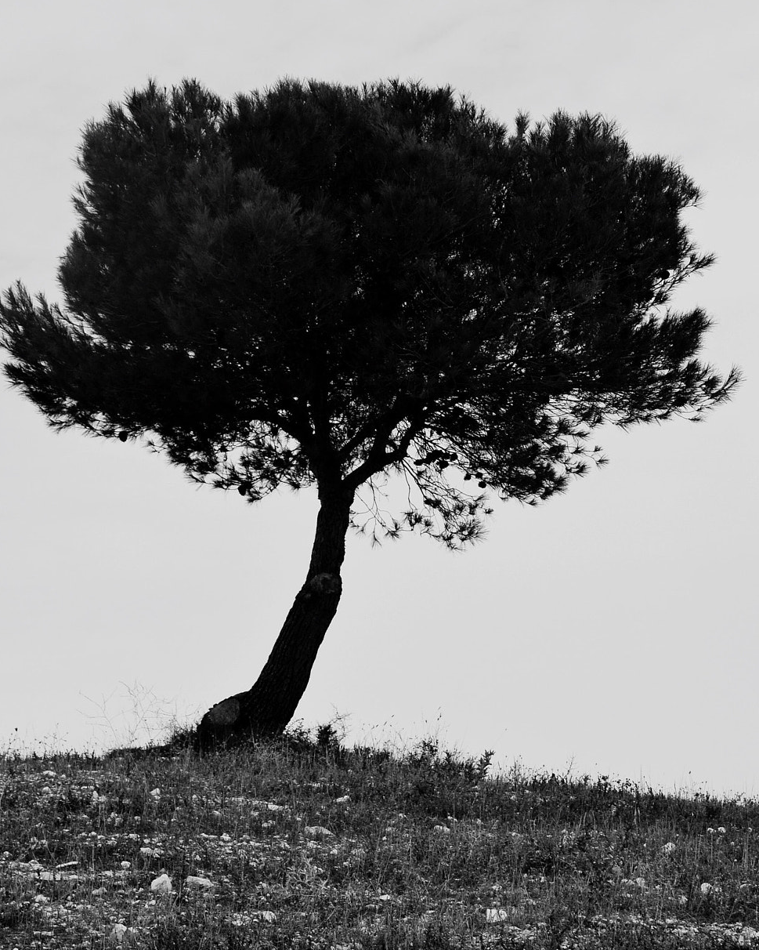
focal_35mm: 171
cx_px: 362
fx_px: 4803
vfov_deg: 11.3
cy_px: 482
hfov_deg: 9.0
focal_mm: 92
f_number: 11
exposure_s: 1/400
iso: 400
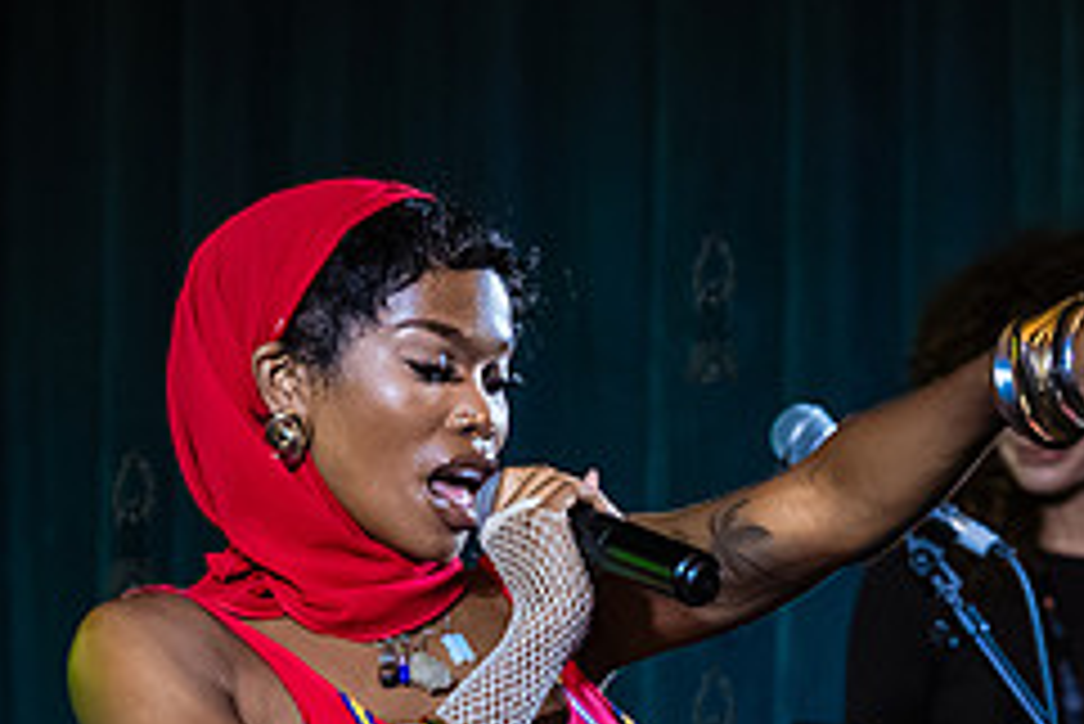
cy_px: 740
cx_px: 678
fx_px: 5453
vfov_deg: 7.6
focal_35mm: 181
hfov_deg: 11.3
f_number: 3.2
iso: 12800
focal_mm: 63
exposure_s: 1/400
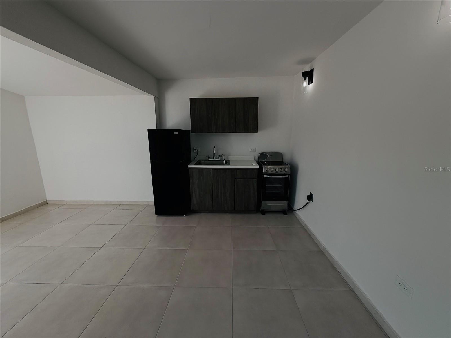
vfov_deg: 85.7
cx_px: 226
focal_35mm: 14
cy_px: 169
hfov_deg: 102.1
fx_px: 182
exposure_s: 1/619
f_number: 2.2
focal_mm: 2.22
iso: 50
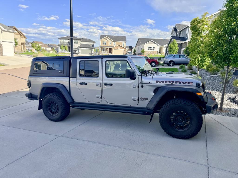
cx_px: 119
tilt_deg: -11.1
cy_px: 89
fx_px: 165
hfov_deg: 71.6
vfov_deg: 56.8
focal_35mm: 24
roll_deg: -2.8
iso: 80
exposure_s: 1/2232
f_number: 1.78
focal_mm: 6.76
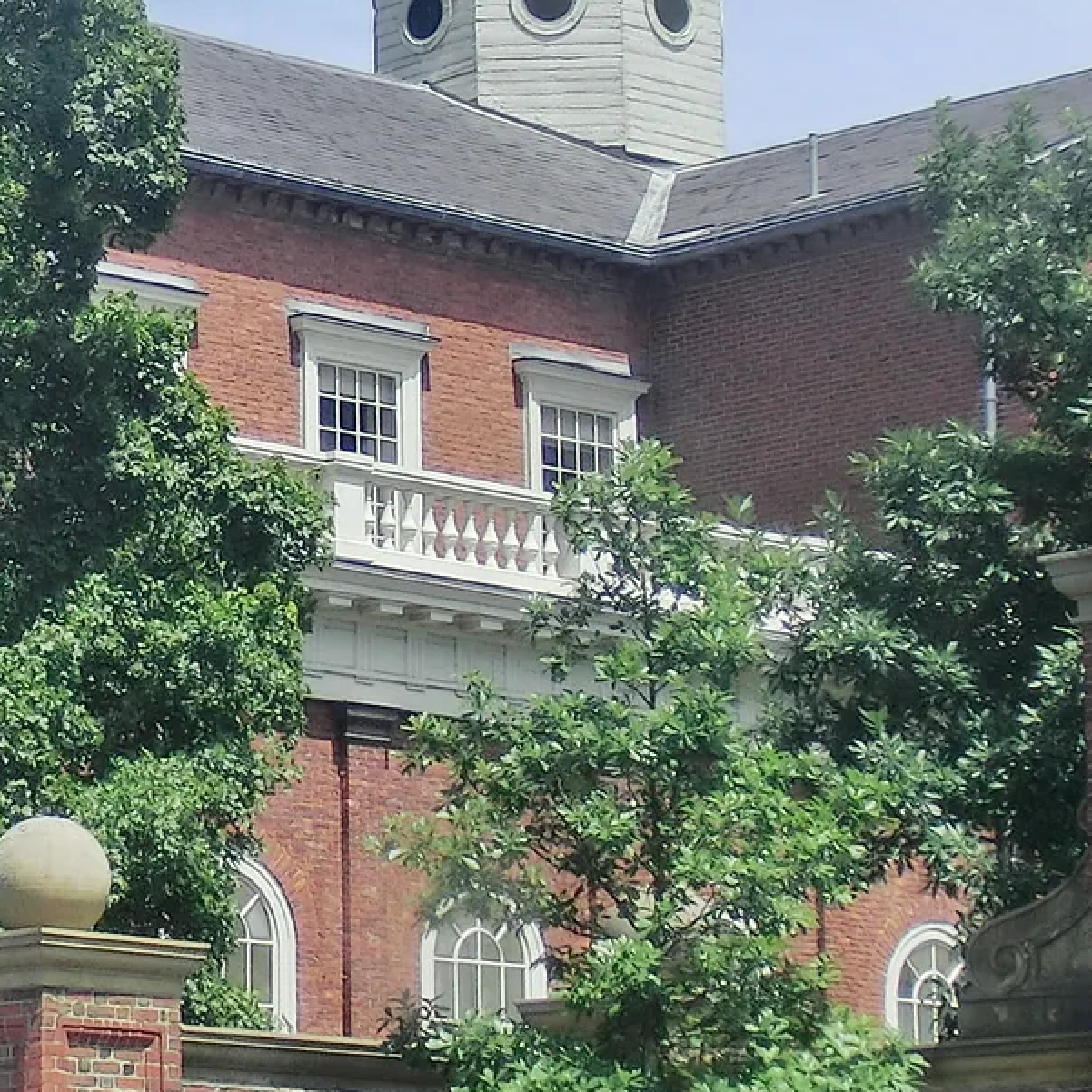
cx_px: 231
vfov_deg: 12.1
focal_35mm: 144
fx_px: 5139
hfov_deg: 12.1
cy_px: 354
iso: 100
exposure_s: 1/500
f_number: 4.4
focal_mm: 9.09
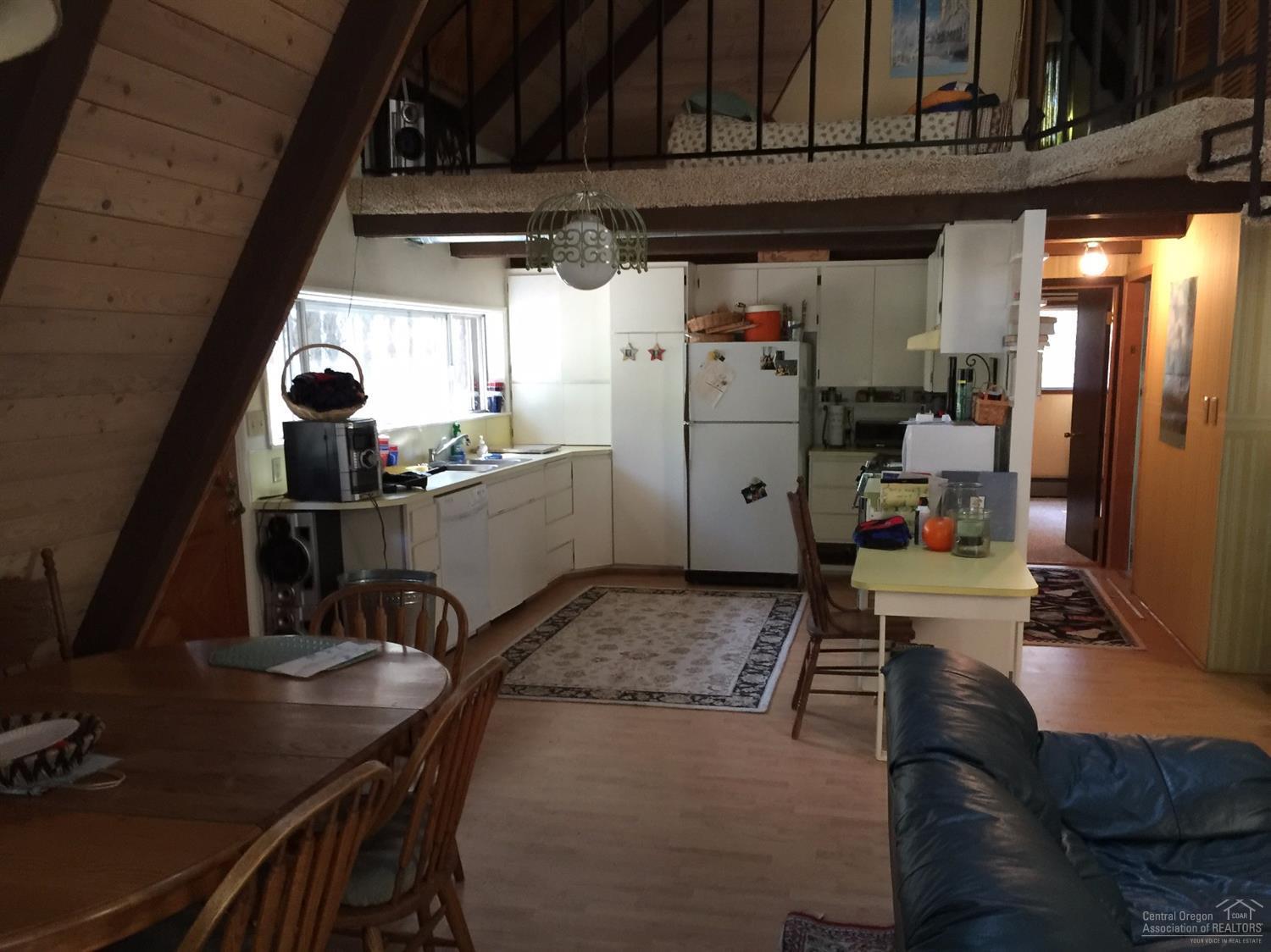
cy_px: 476
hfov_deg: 61.7
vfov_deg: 48.2
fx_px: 1064
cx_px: 636
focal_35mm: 29
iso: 125
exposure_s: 1/15
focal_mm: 4.15
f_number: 2.2
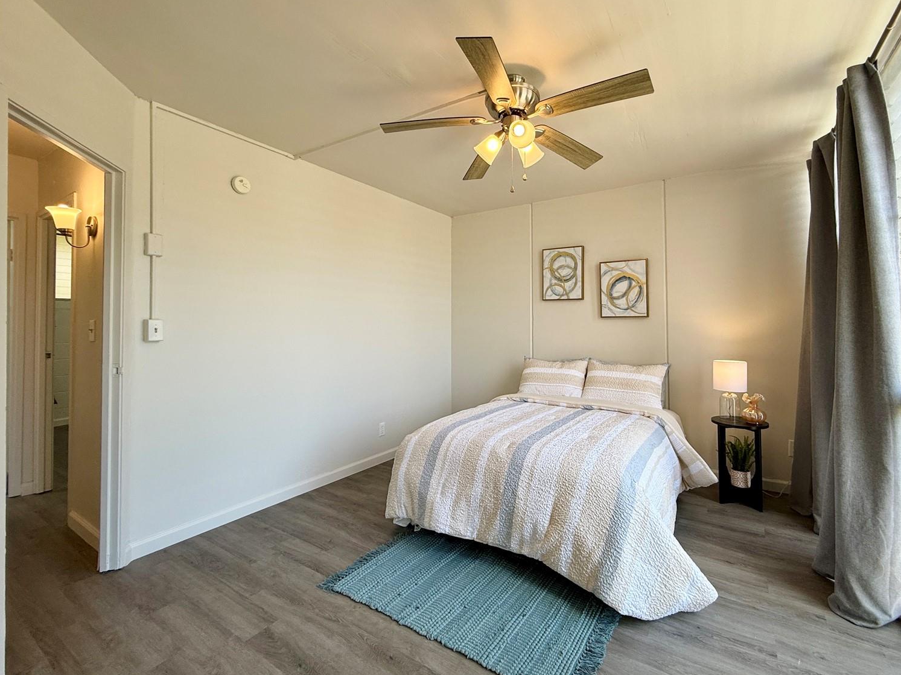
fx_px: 390
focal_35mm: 15
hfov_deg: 98.1
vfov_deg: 81.7
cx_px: 479
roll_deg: -1.7
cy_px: 330
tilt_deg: +0.6
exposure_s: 1/120
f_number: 2.2
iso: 64
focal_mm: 2.22
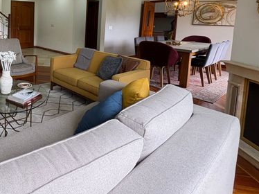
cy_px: 36
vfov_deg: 51.1
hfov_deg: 60.2
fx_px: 187
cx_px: 32
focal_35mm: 25
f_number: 2.2
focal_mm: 2.22
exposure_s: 1/120
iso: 200
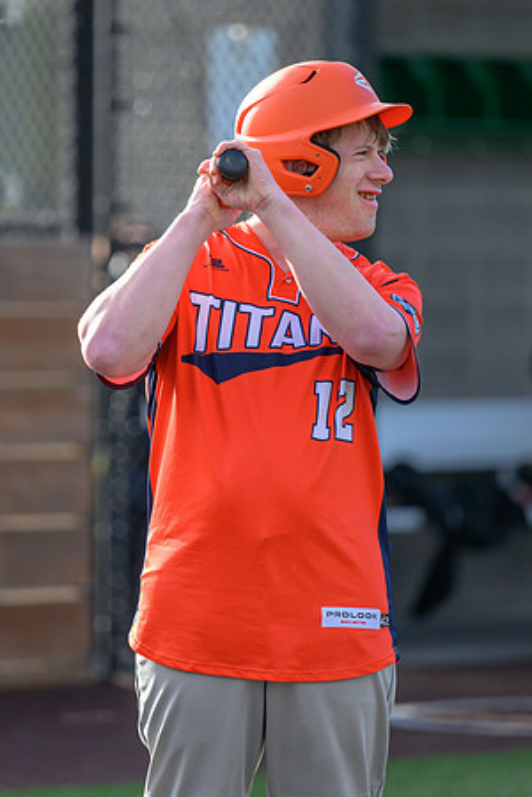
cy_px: 346
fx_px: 7183
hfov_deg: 4.2
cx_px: 162
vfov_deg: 6.4
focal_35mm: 324
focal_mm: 180
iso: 450
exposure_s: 1/2000
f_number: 2.8
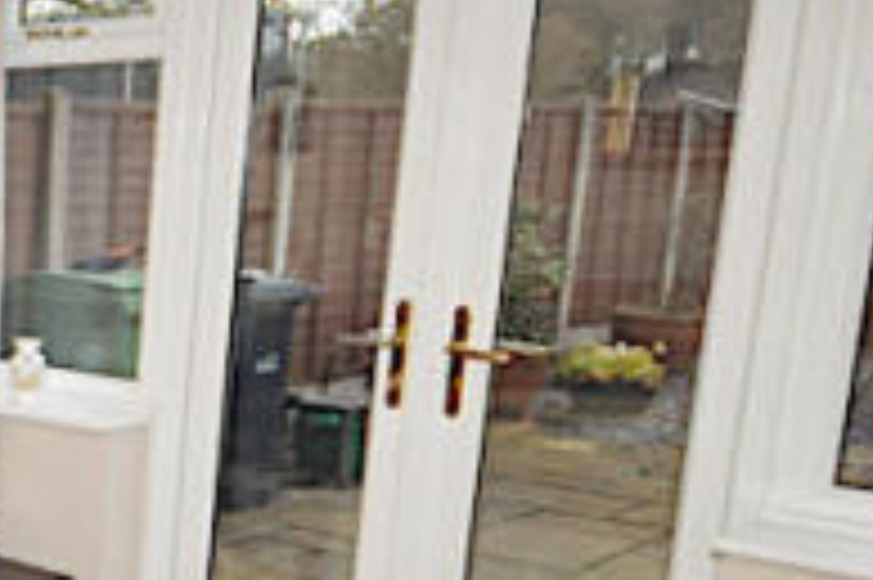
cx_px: -464
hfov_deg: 25.8
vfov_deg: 24.2
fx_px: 1349
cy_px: 348
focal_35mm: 56
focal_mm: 11
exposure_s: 1/200
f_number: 4.2
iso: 800
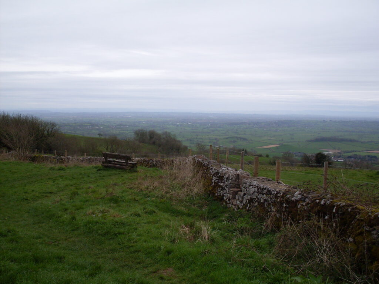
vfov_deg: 37.7
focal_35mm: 38
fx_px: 416
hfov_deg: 49.0
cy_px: 142
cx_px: 190
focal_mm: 6.3
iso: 80
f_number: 8.4
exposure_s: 1/125
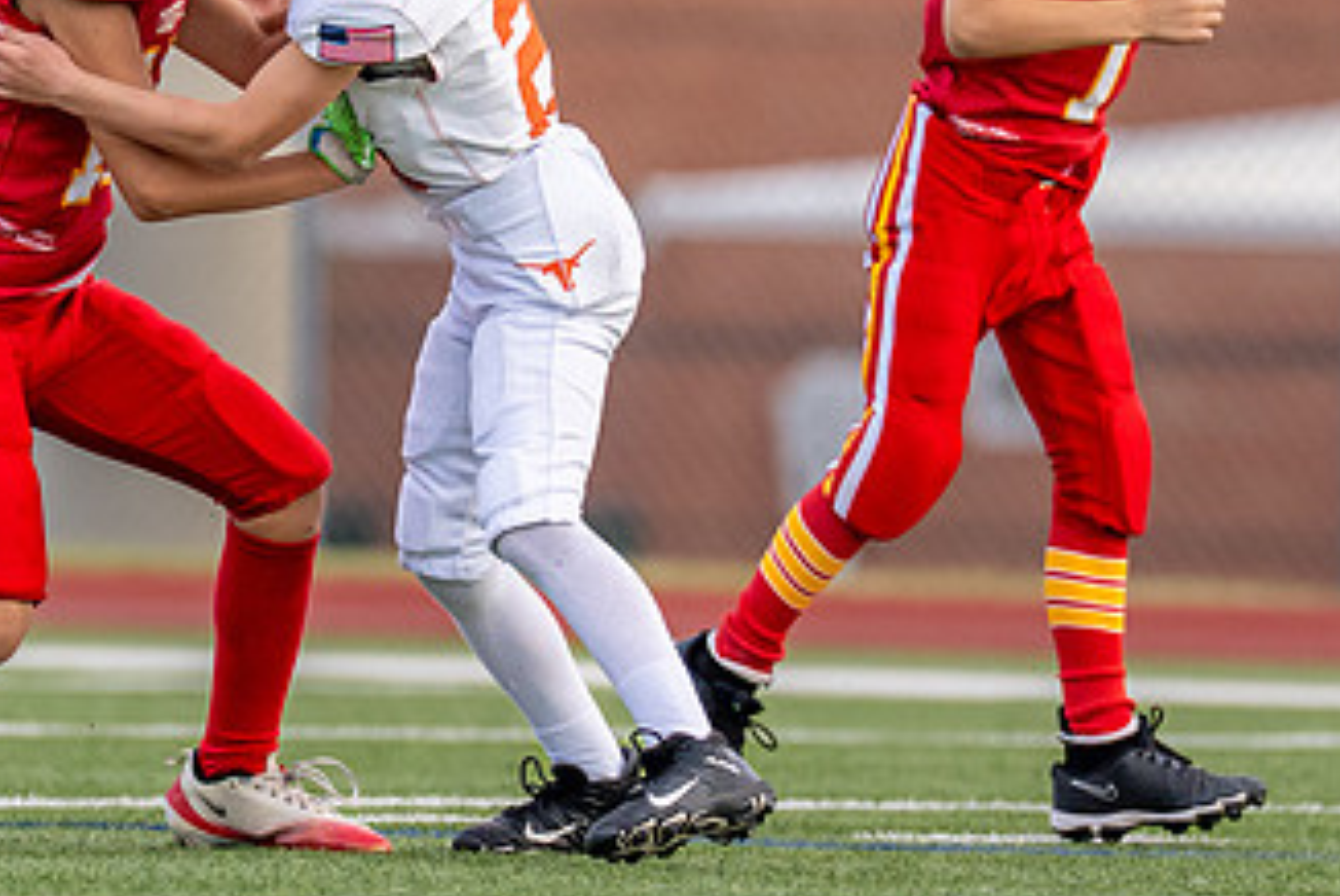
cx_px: 123
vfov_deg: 1.5
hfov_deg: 2.3
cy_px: 291
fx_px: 33194
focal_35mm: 891
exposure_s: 1/2500
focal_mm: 200
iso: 400
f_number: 2.8
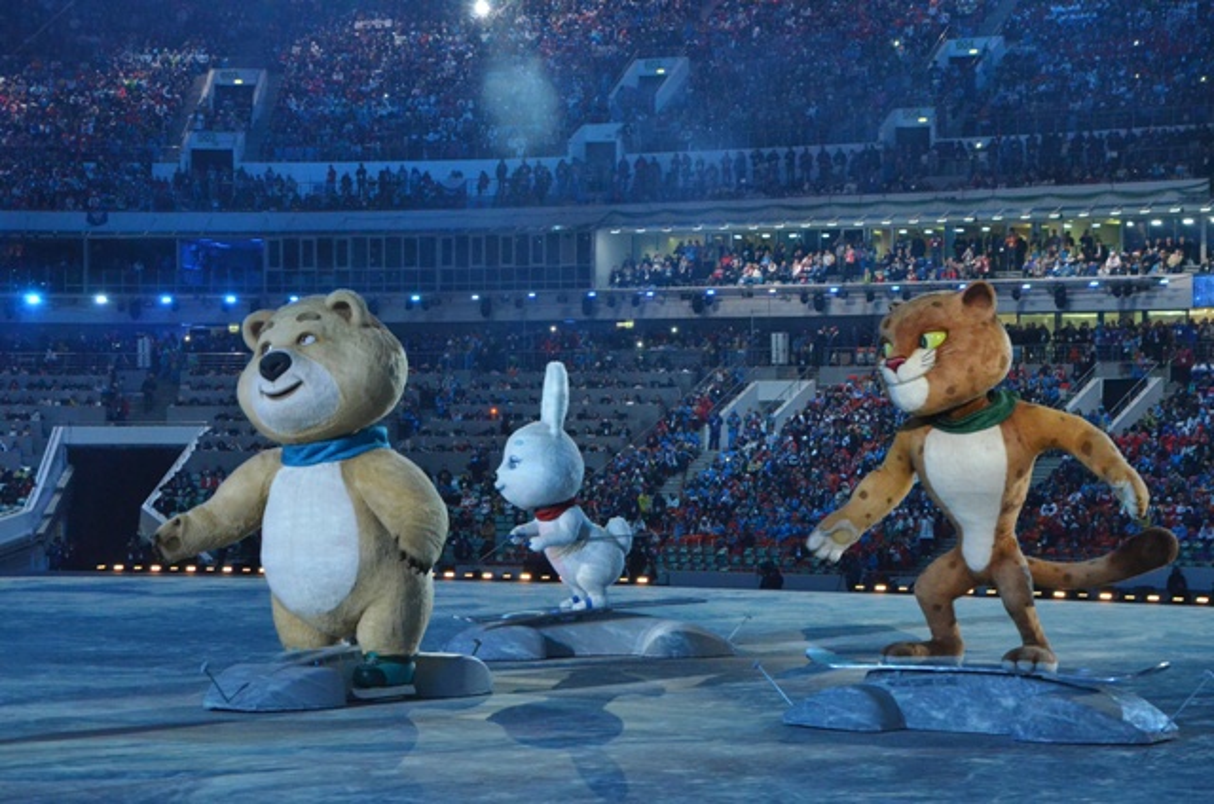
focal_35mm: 105
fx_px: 3534
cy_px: 402
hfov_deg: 19.5
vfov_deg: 13.0
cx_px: 607
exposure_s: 1/160
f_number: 5
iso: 5000
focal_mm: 70
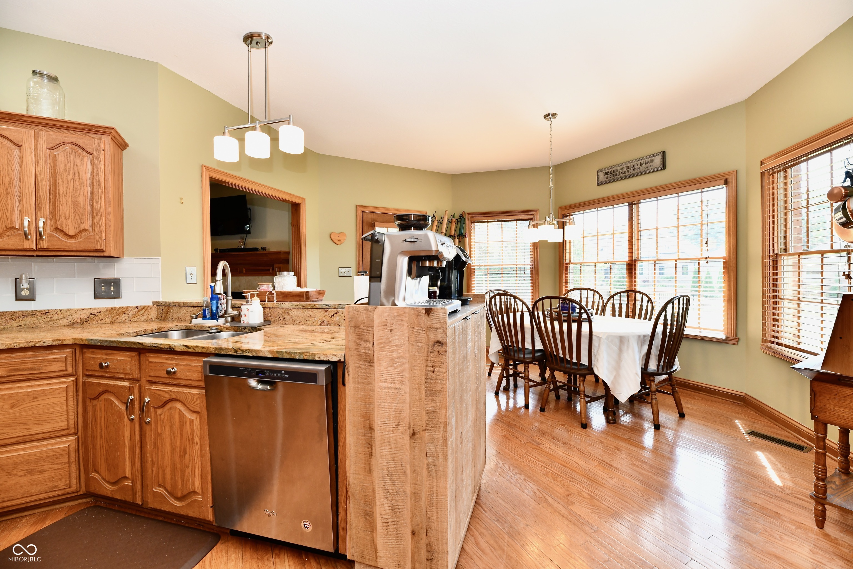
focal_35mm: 14
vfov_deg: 81.2
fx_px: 332
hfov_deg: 104.3
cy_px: 284
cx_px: 426
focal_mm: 14
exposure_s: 1/60
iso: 640
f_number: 6.3
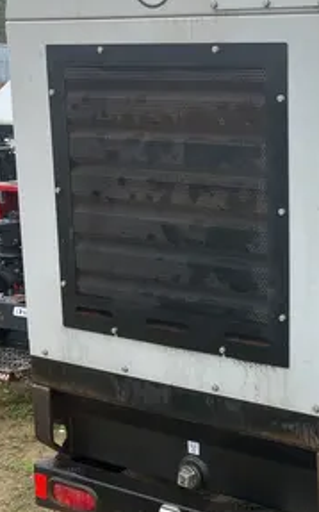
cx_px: 372
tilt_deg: -10.0
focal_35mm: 57
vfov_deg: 35.7
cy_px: 265
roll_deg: +0.3
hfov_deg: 21.3
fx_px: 794
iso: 32
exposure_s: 1/121
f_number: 1.8
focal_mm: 3.99
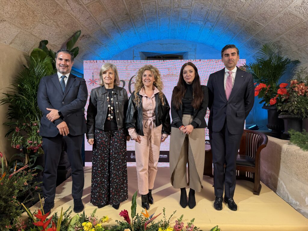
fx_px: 214
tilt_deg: -2.4
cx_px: 154
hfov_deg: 71.6
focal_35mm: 24
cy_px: 116
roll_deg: +0.3
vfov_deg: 56.8
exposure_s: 1/96
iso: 200
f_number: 1.78
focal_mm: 6.76
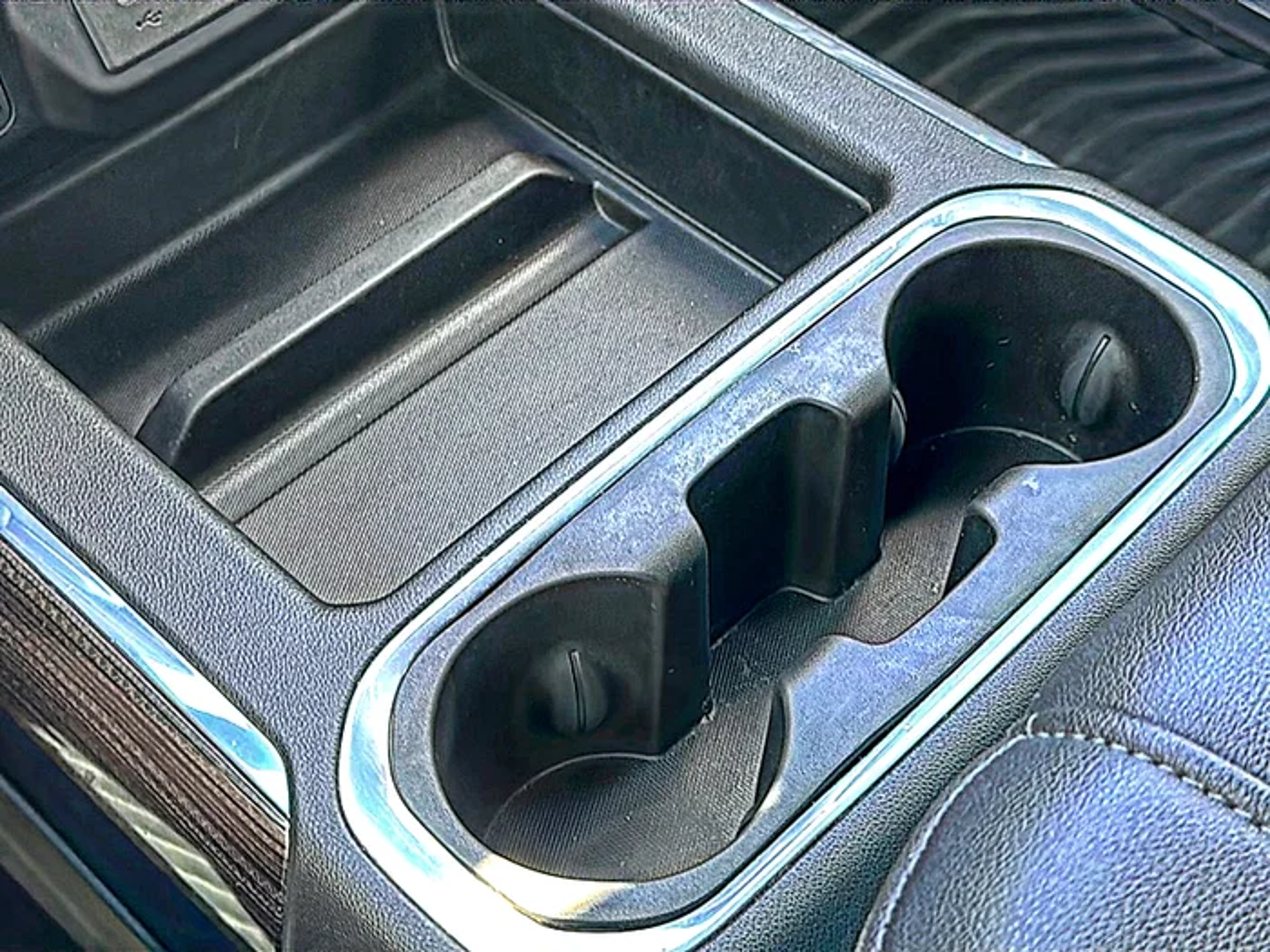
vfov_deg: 33.6
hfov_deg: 43.9
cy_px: 476
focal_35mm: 43
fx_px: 1578
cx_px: 635
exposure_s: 1/60
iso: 80
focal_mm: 6.86
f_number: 1.78
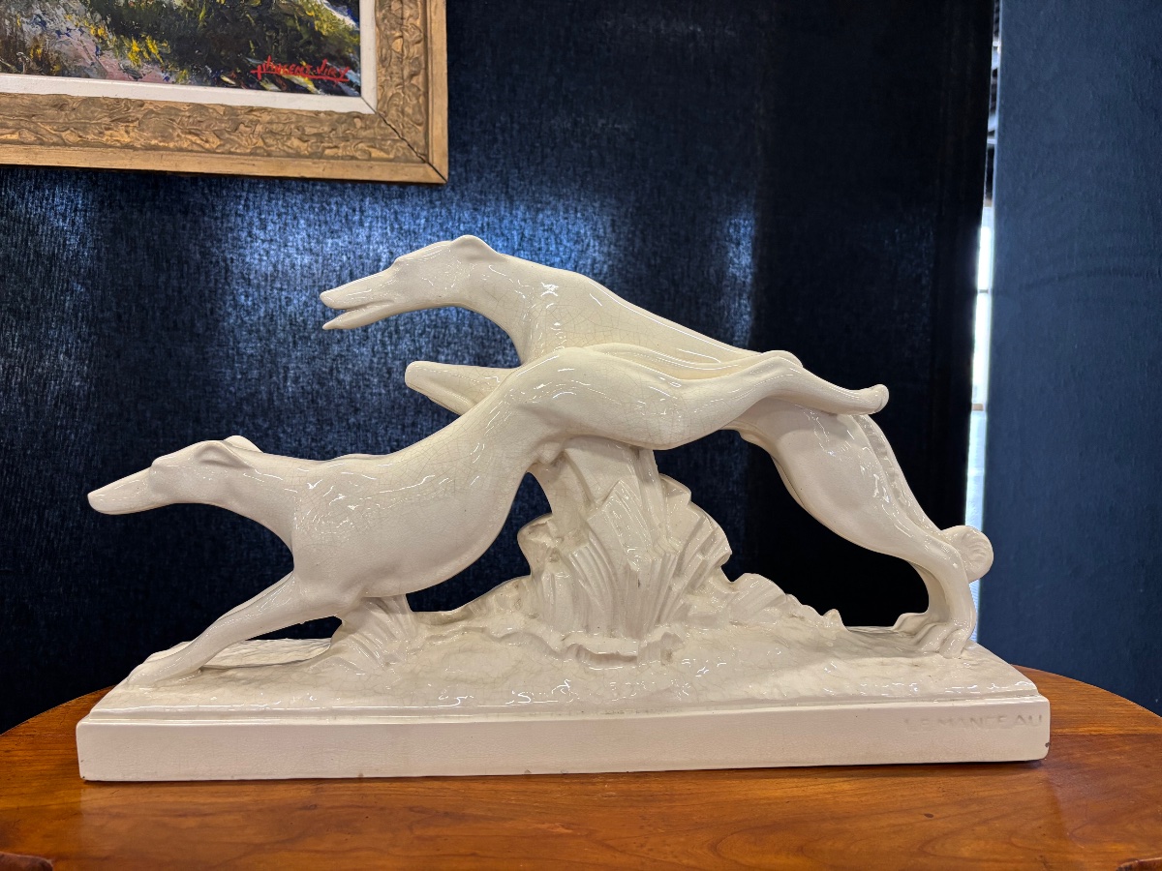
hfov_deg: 67.3
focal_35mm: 26
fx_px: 873
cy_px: 436
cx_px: 581
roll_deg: -0.4
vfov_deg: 53.1
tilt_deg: -4.6
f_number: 1.6
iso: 200
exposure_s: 1/60
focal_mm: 5.96
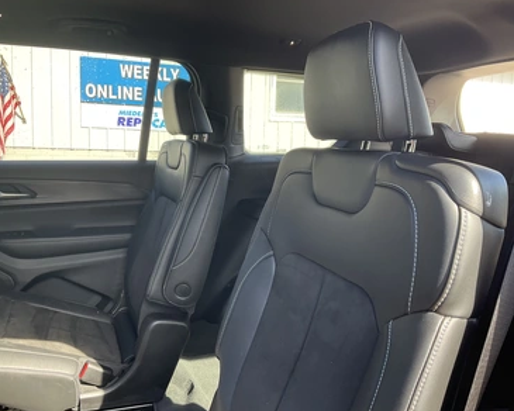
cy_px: 206
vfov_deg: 47.1
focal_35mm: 31
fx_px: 472
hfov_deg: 57.1
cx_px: 234
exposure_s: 1/122
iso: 25
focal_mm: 3
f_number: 1.8
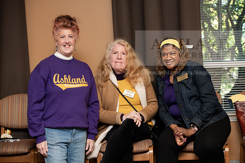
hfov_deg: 28.8
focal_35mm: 70
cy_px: 82
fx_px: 476
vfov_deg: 19.5
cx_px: 122
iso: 1250
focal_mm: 70
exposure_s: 1/160
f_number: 4.5
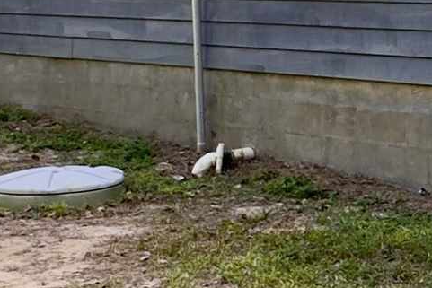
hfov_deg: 19.1
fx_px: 1116
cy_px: 33
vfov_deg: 14.6
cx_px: 656
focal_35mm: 93
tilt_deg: -3.1
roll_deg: -0.5
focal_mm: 2.22
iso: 40
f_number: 2.2
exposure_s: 1/131
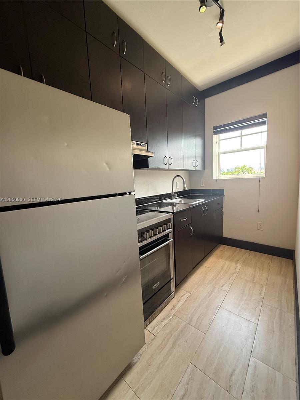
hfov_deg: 85.7
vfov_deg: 102.1
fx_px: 162
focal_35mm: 14
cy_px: 200
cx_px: 150
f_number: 2.2
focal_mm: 2.22
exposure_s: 1/120
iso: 160
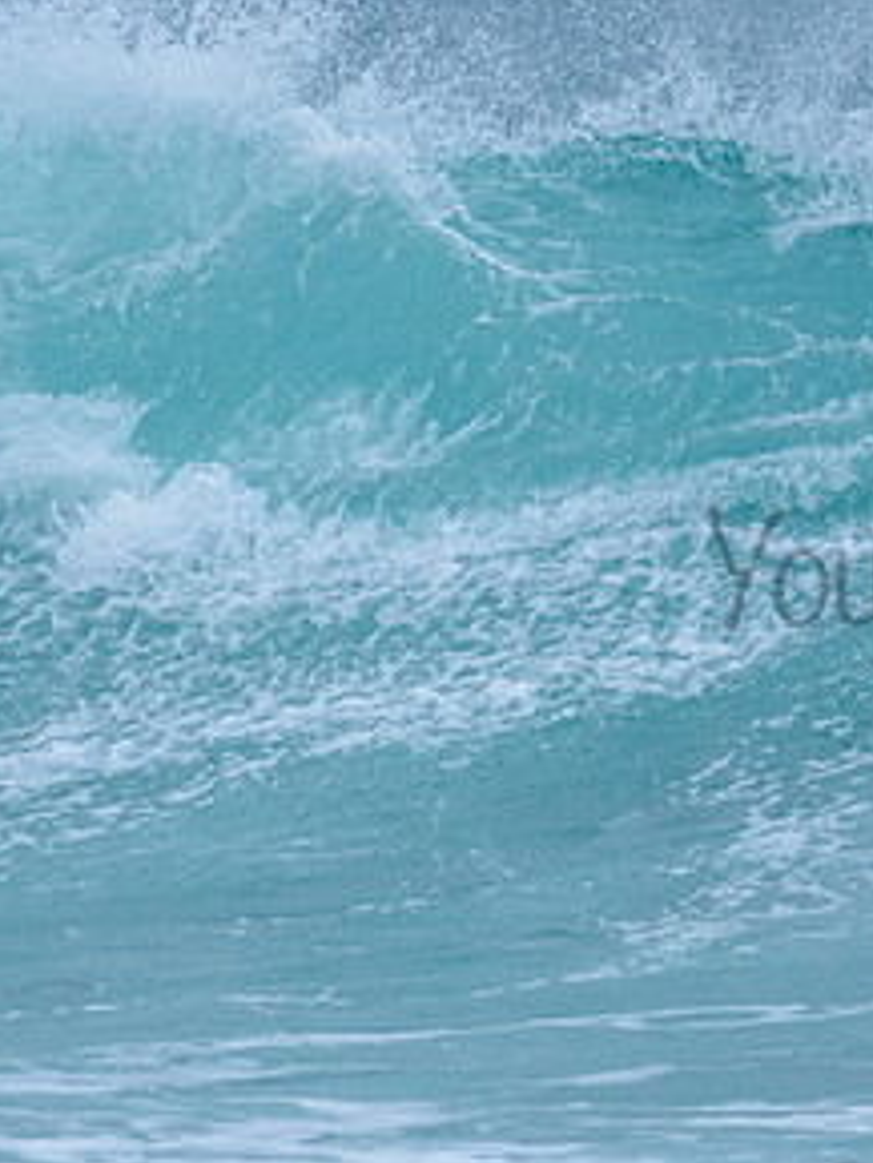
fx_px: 40725
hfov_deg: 1.2
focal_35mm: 1212
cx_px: 1182
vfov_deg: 1.6
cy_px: 428
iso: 800
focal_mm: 500
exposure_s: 1/2000
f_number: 5.6
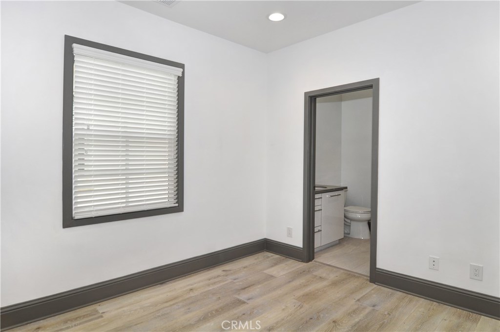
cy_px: 166
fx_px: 250
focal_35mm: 18
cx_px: 250
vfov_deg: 67.2
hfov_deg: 90.1
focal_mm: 12
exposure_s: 1/60
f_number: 7.1
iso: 400
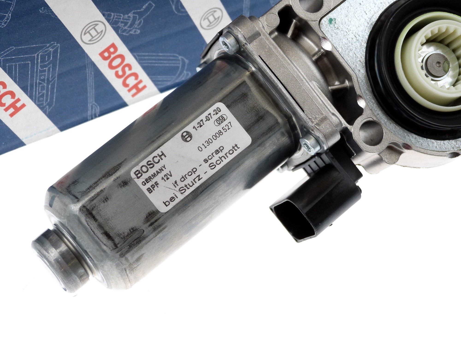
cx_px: 230
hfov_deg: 25.0
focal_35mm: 78
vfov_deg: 18.9
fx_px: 1039
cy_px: 173
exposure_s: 1/200
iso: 200
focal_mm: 14.1
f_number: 3.3
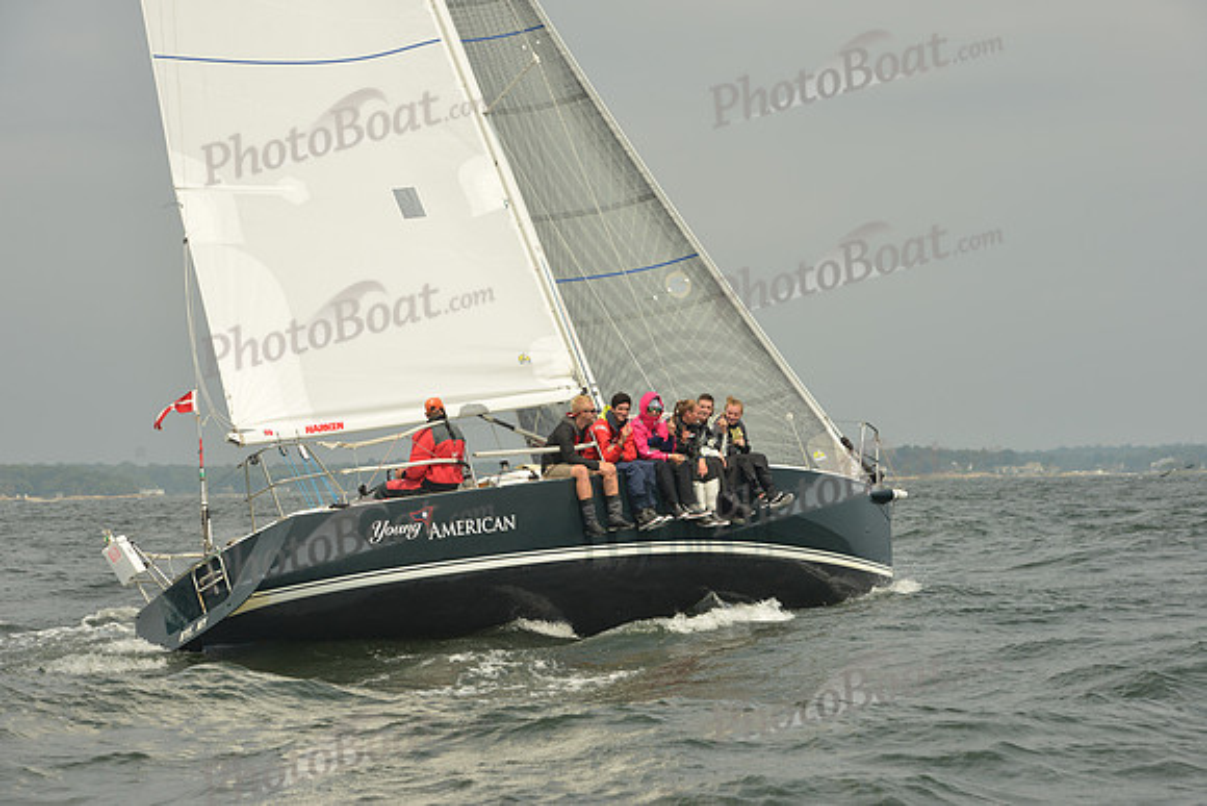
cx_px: 604
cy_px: 403
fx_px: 3420
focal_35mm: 102
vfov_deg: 13.4
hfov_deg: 20.0
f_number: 10
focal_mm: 102
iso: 320
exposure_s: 1/1250
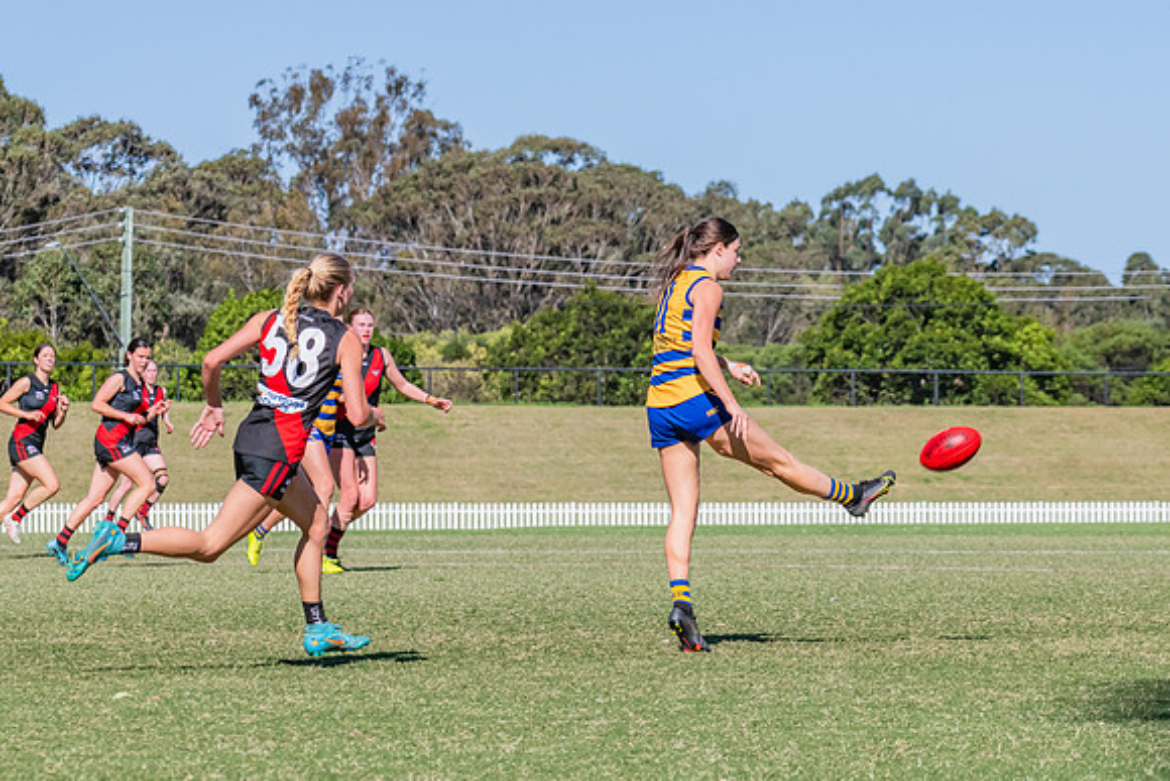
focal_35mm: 229
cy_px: 402
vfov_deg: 6.0
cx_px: 776
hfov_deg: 9.0
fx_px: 7459
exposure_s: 1/1250
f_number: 13
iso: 800
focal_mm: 170
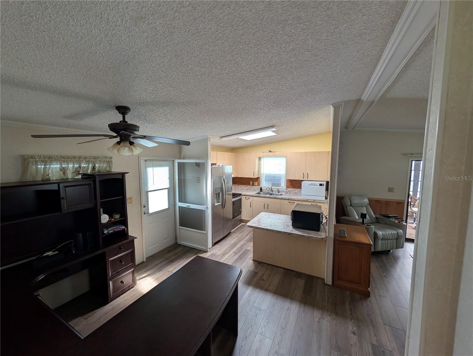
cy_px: 178
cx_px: 236
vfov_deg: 94.6
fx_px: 164
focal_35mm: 12
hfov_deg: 110.5
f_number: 1.7
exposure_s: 1/72
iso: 102
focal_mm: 2.02
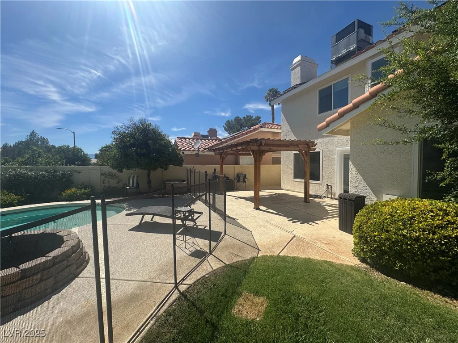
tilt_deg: -1.1
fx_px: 185
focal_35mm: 14
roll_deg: +0.3
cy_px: 172
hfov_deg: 102.1
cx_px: 229
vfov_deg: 85.7
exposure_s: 1/3390
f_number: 2.2
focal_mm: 2.22
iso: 50
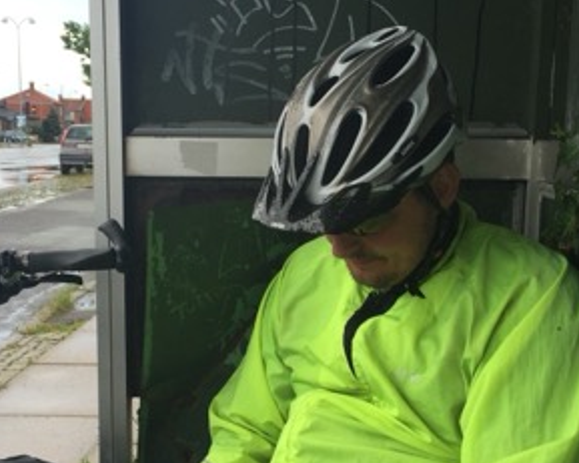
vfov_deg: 29.6
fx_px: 874
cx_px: 291
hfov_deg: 36.7
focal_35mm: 51
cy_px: 277
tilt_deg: -8.7
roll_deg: -2.1
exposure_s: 1/565
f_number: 2.2
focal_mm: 4.15
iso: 32
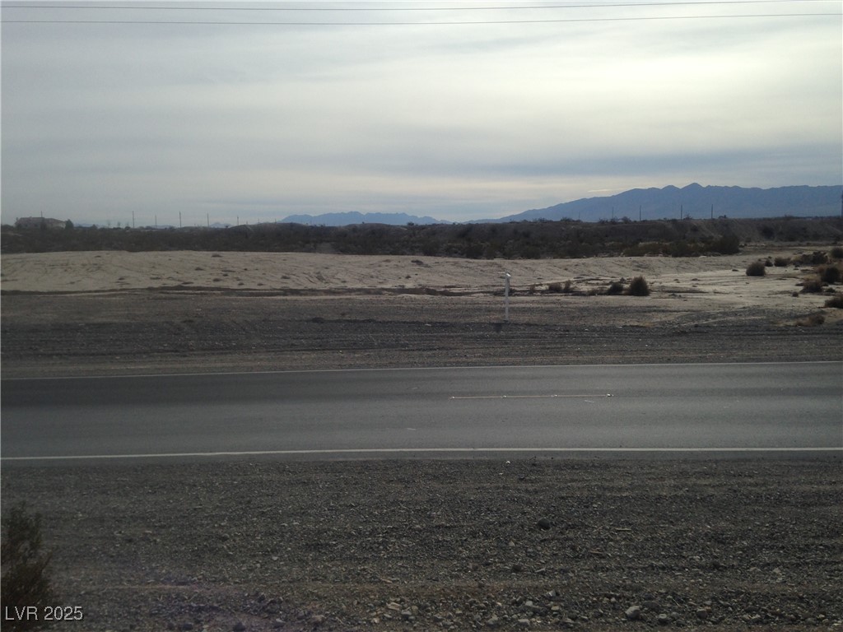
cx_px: 422
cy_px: 316
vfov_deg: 42.9
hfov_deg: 55.4
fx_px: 804
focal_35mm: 33
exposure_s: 1/4525
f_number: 2.4
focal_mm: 4.12
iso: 50
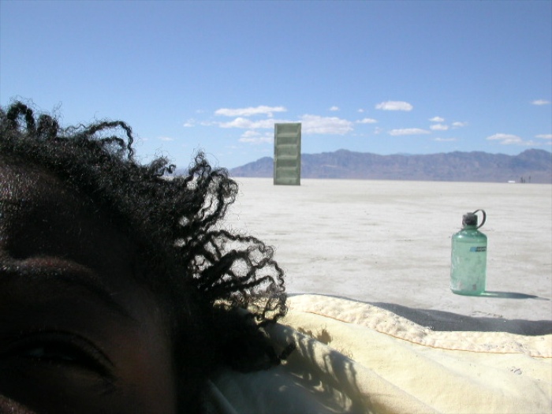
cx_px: 276
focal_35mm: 38
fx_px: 606
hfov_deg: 49.0
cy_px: 207
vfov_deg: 37.7
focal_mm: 7.85
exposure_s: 1/590
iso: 100
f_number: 7.5
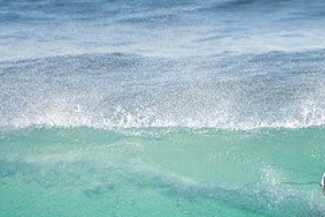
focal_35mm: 1440
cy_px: 239
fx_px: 12991
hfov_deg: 1.4
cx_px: 372
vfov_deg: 1.0
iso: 250
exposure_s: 1/2000
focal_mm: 400
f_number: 5.6
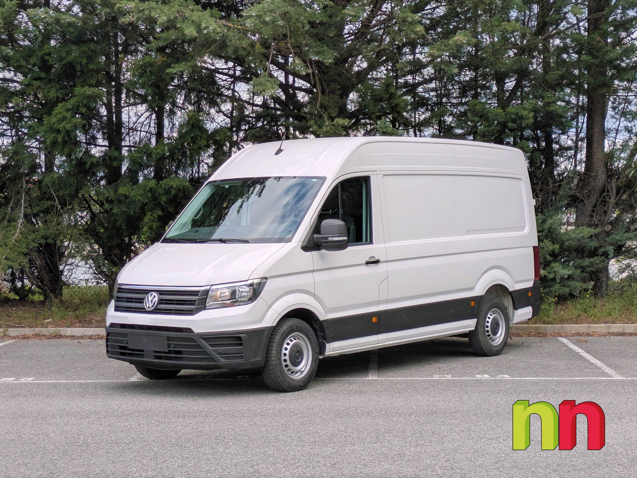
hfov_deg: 71.6
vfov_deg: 56.8
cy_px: 239
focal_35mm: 24
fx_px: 442
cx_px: 318
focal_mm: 6.86
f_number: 1.8
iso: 80
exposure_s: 1/3200
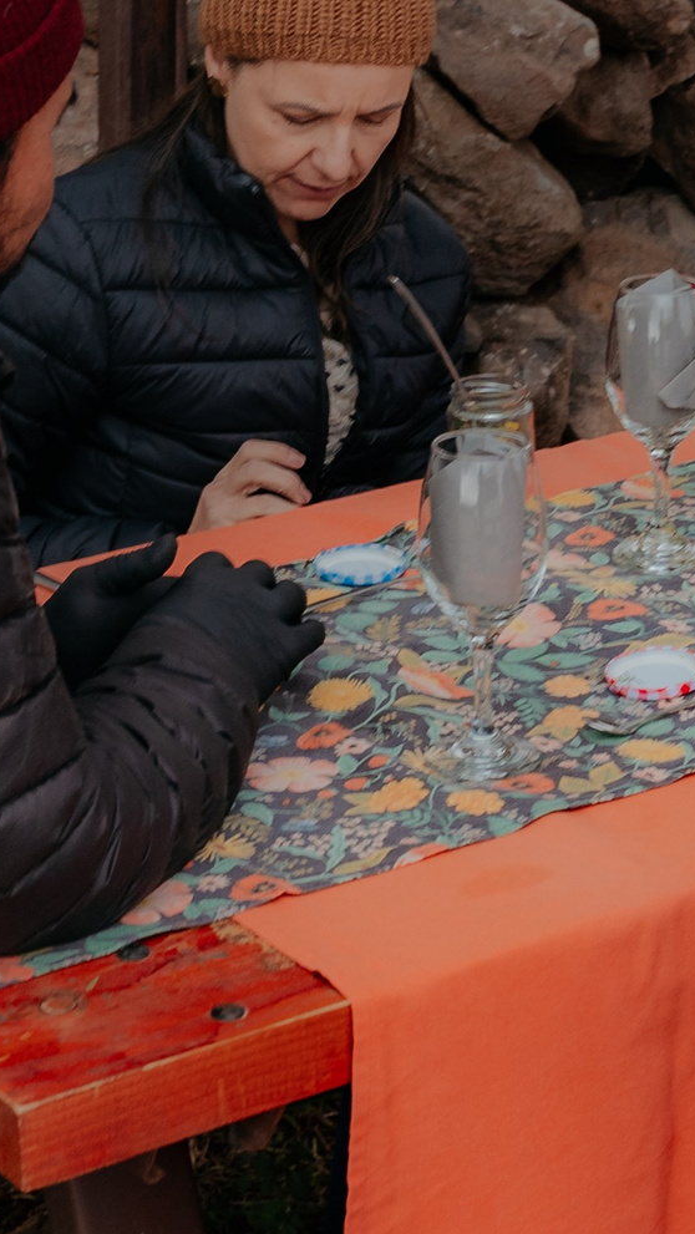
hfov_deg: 11.5
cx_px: 537
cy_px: 295
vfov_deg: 20.2
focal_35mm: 105
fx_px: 3437
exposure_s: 1/200
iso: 125
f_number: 4.5
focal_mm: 24
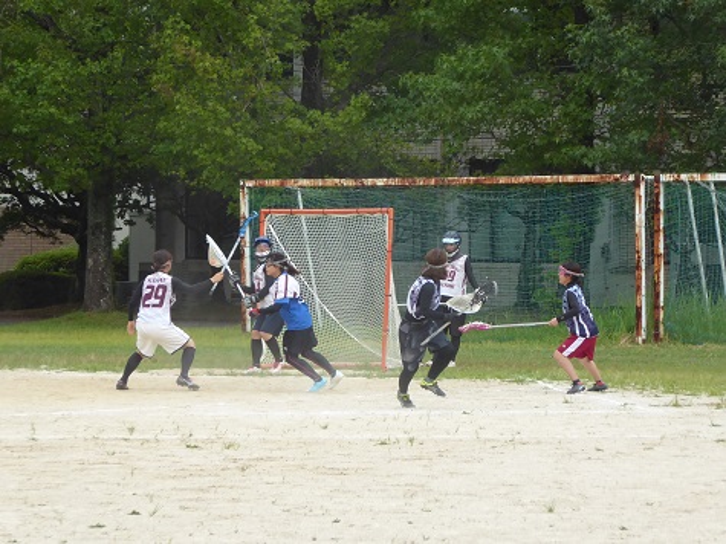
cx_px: 363
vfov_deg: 7.2
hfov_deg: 9.6
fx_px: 4319
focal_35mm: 206
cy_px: 272
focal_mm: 33.2
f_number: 5.6
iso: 320
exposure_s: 1/320
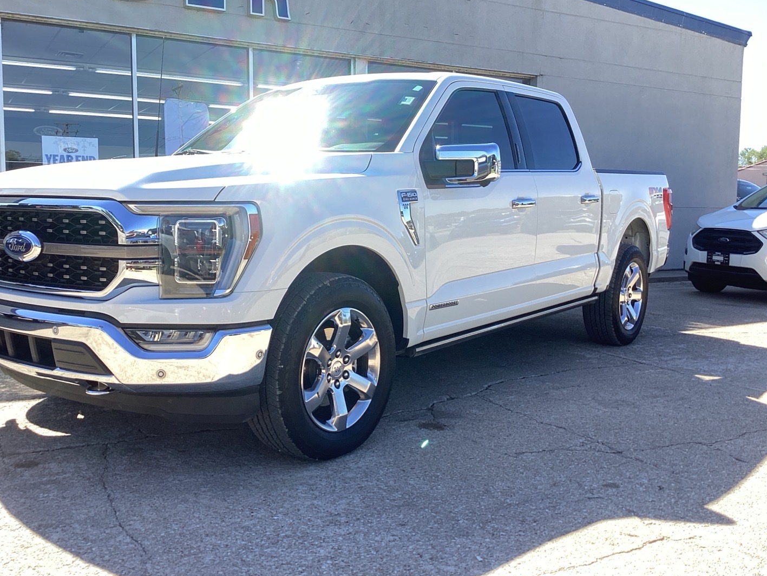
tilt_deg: -4.8
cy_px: 279
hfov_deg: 52.6
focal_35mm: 35
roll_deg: +0.5
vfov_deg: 40.7
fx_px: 776
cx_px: 355
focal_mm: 3.3
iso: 25
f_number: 2.4
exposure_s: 1/356
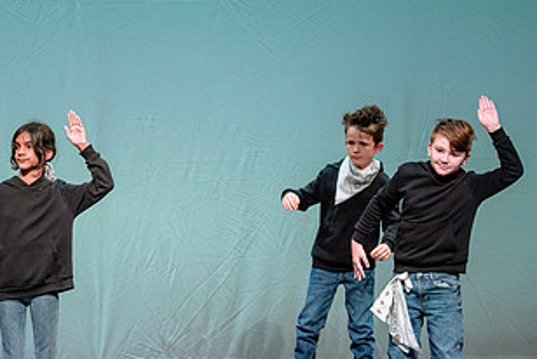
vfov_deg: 4.4
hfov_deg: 6.5
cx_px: 64
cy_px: 236
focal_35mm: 316
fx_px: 4718
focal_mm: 160
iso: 1600
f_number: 2.8
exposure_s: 1/500
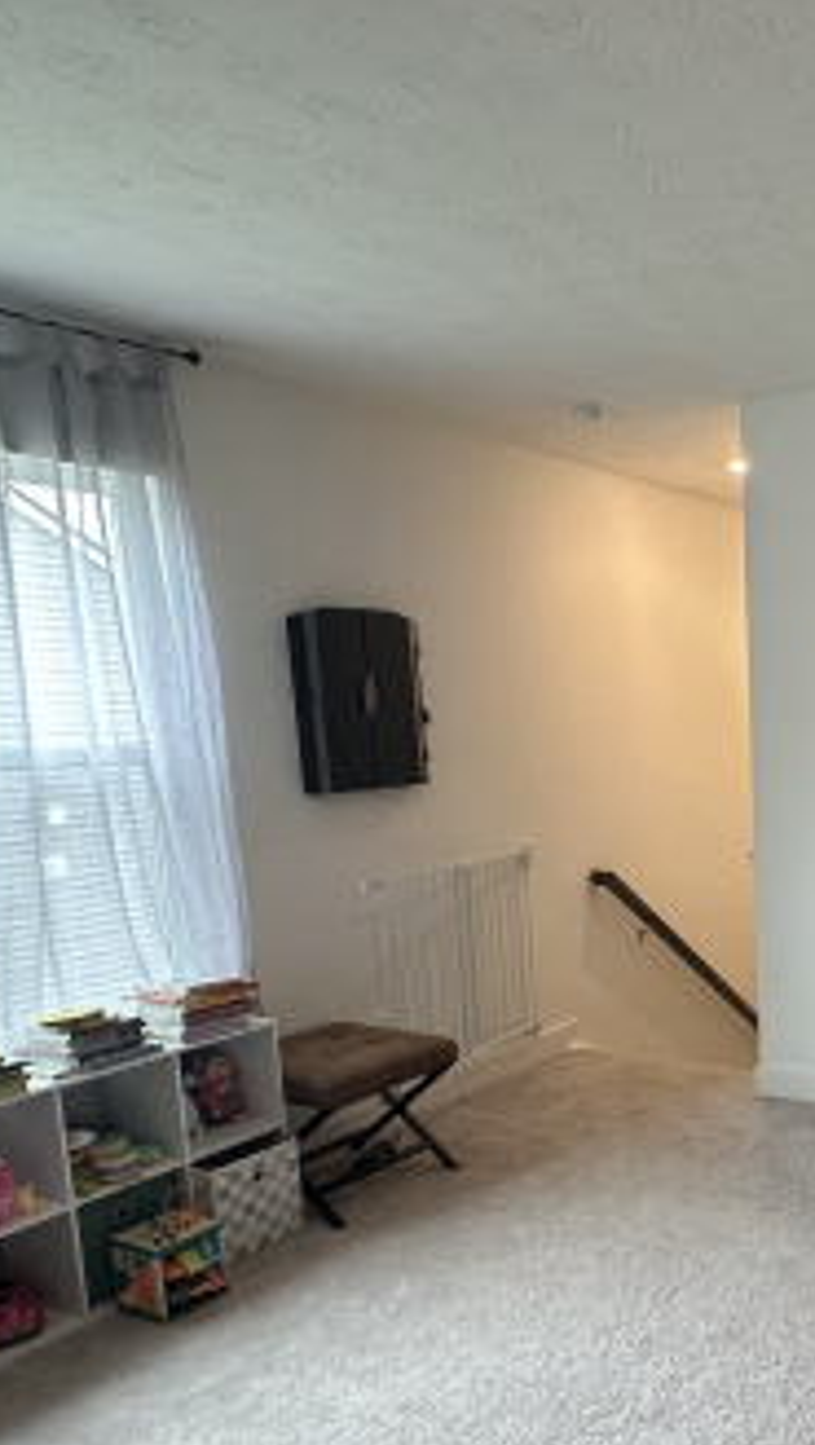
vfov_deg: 61.7
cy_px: 908
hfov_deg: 33.9
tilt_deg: -8.8
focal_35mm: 31
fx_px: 1189
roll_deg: +0.8
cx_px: 848
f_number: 2.2
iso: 200
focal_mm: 2.22
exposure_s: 1/120
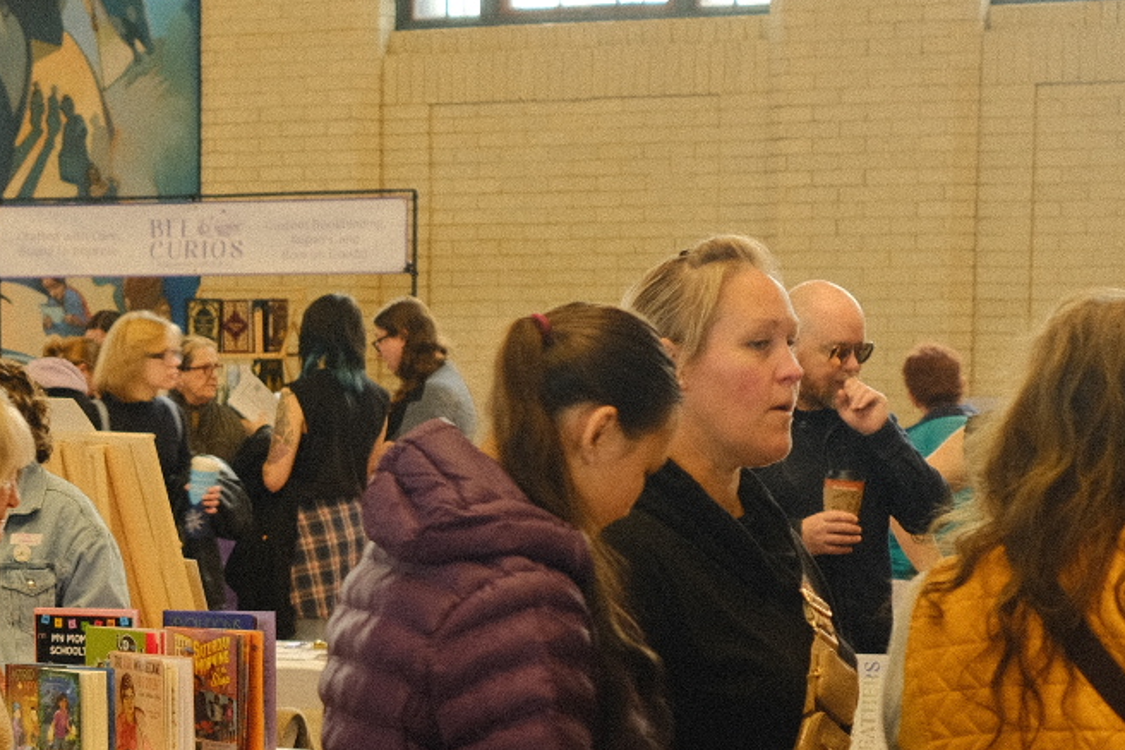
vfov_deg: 12.2
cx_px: -34
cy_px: 719
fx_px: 3468
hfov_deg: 17.9
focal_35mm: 111
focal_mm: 27
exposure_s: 1/40
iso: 320
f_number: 2.8
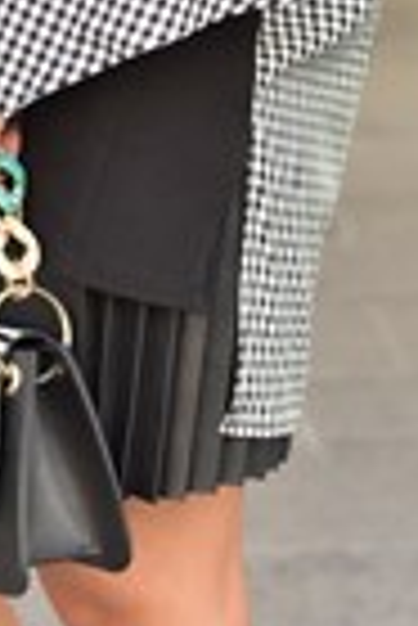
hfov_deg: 8.2
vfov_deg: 11.7
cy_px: -342
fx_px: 2901
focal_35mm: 167
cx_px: 49
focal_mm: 50
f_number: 3.2
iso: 1000
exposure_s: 1/800
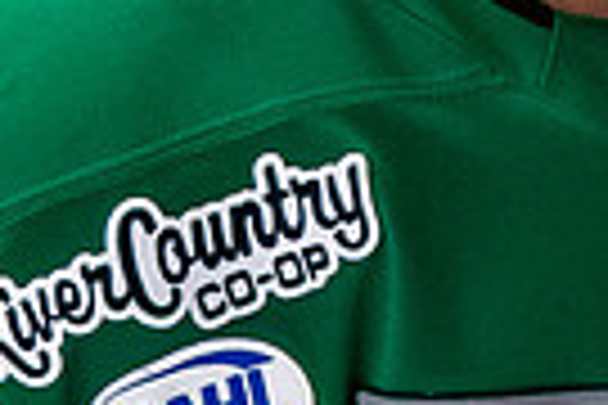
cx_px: 356
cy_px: -450
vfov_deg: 0.6
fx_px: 37051
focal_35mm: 2194
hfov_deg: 0.9
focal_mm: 200
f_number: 2.8
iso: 1600
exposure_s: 1/800
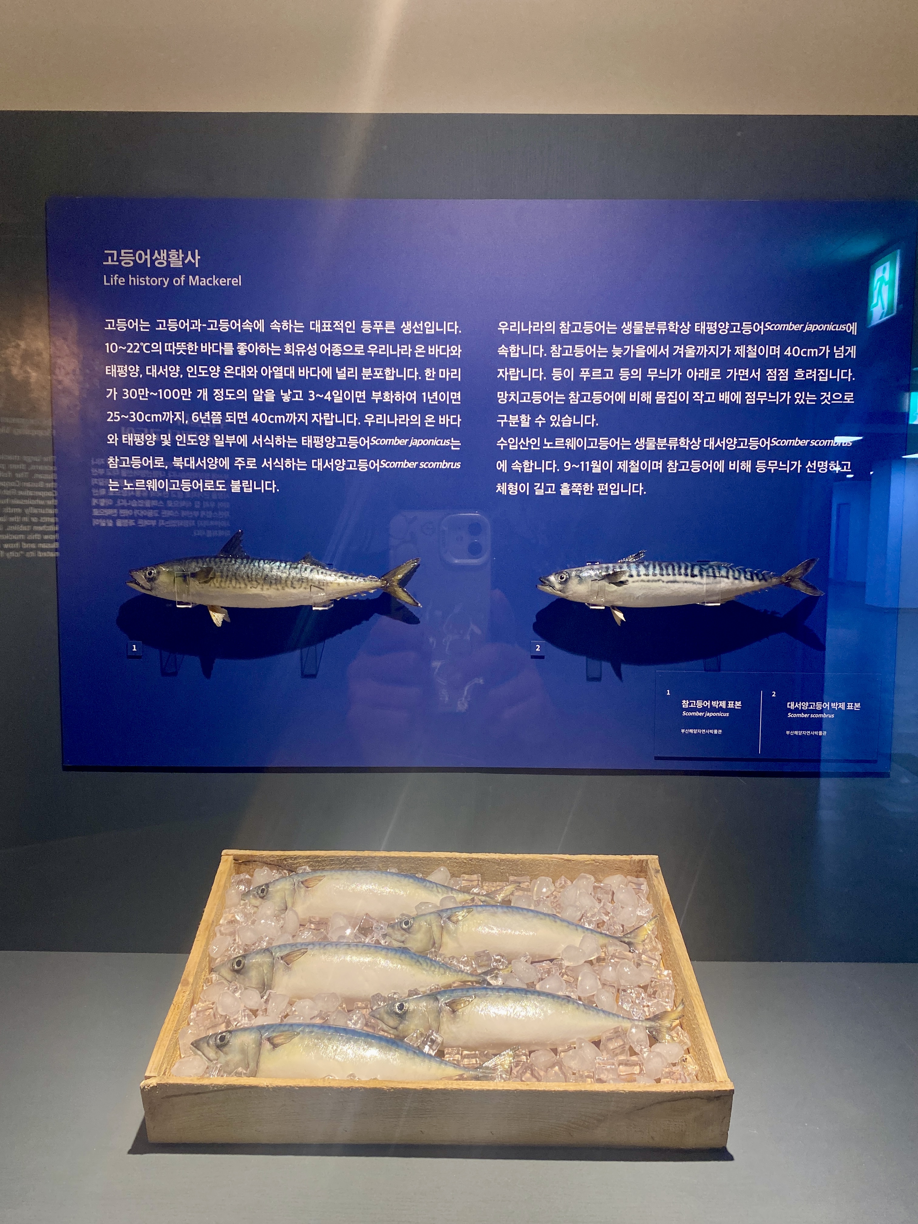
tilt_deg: -5.3
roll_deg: +0.0
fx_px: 919
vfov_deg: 67.3
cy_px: 612
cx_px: 459
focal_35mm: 26
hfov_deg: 53.1
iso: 125
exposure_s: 1/120
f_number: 1.8
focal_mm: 4.25
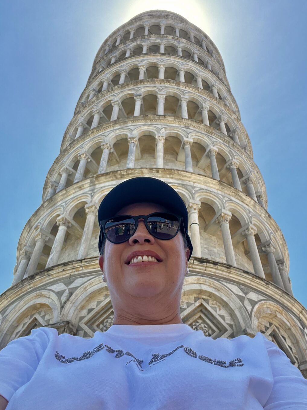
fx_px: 378
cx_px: 158
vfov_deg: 56.8
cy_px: 207
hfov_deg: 44.2
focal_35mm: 32
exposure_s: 1/309
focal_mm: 2.71
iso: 32
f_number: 2.2
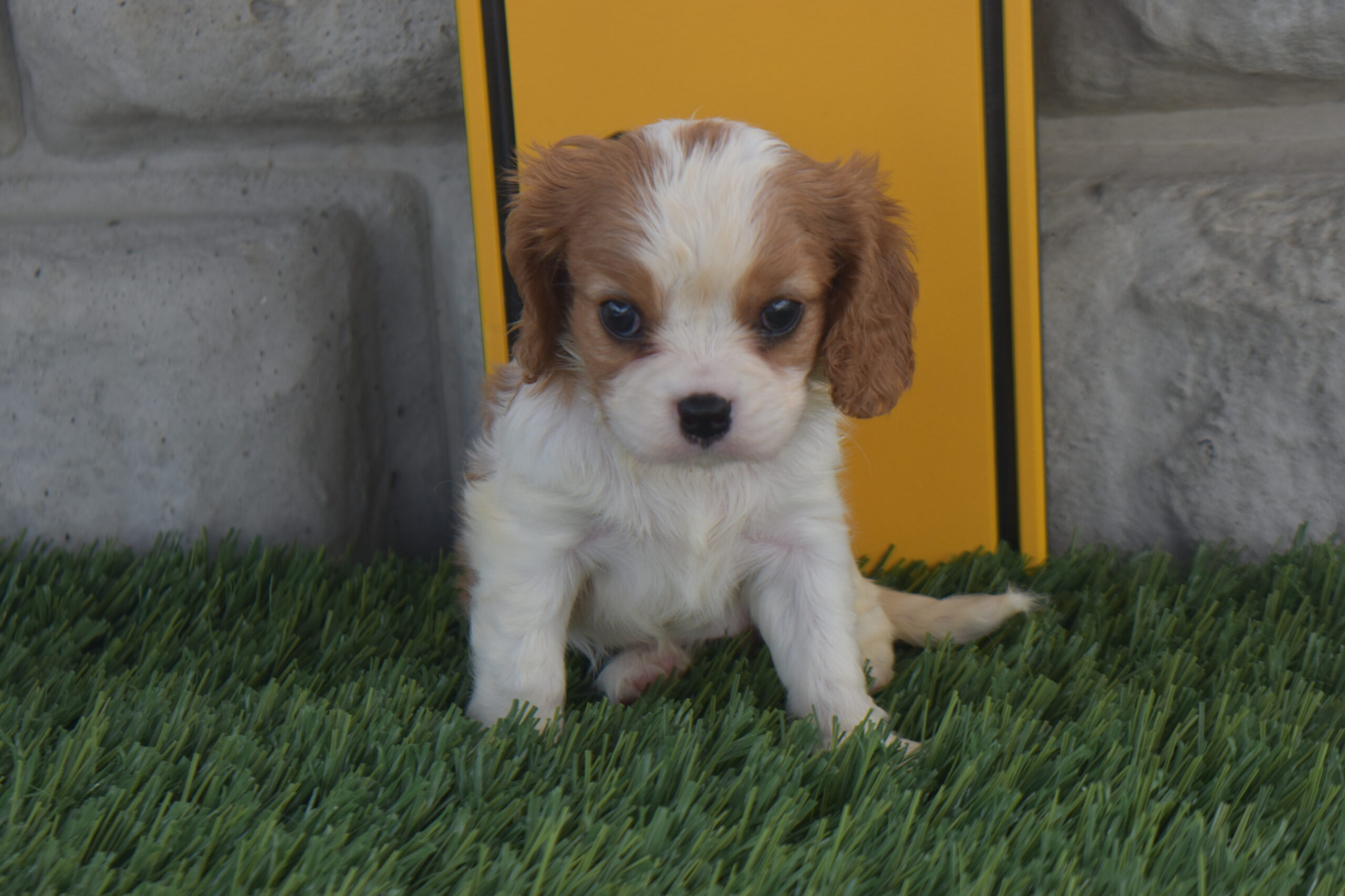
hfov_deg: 24.6
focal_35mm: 82
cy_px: 448
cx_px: 672
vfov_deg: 16.6
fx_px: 3082
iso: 200
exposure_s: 1/200
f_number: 5.6
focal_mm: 55
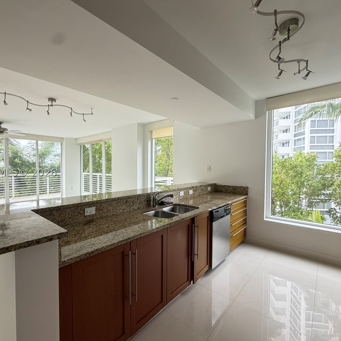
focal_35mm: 17
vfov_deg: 84.0
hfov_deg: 83.4
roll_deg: +0.6
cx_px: 146
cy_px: 172
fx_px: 189
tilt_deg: -1.7
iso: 320
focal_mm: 2.22
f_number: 2.2
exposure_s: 1/120
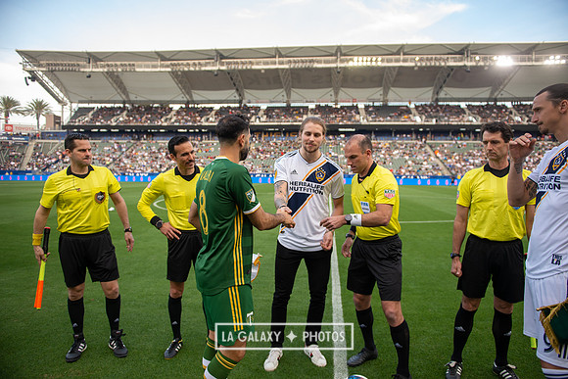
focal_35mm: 24
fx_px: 379
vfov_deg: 53.2
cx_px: 284
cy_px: 190
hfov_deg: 73.7
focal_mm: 24
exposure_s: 1/400
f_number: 2.8
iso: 400
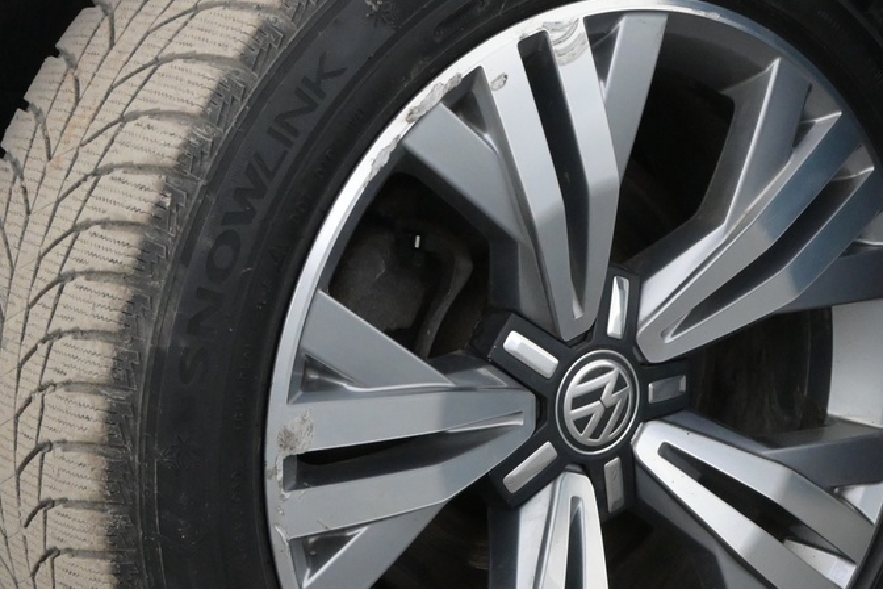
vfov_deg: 14.5
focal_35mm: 94
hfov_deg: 21.6
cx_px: 549
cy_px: 368
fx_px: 2305
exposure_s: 1/100
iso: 2500
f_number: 5
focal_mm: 26
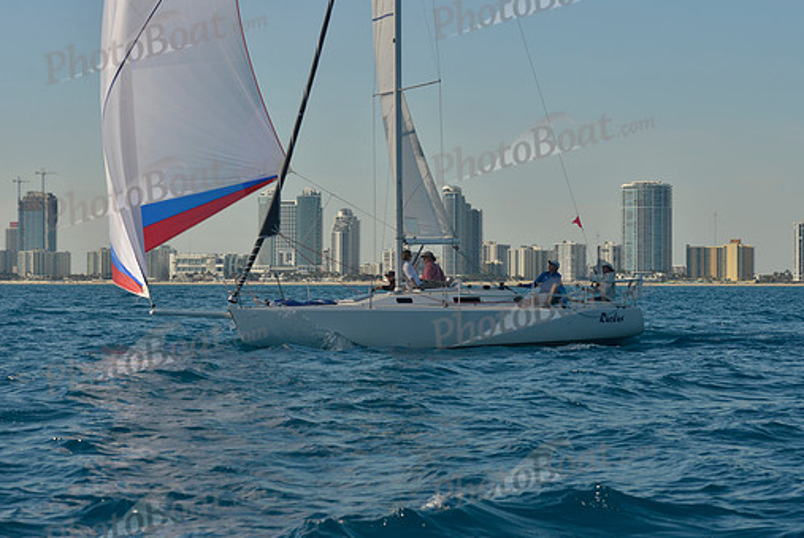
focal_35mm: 80
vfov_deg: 17.1
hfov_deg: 25.3
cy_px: 250
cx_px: 350
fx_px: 1788
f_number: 8
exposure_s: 1/640
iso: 200
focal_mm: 70
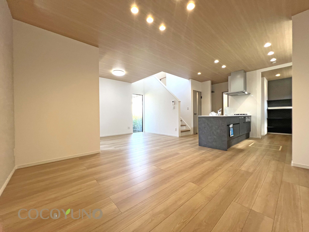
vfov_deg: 89.9
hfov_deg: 106.2
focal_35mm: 13
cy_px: 116
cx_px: 154
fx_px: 116
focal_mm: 1.57
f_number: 1.8
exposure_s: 1/100
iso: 64
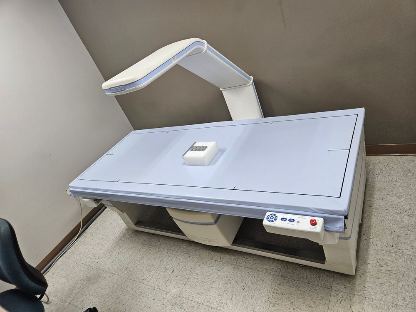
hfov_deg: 73.9
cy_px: 156
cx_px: 208
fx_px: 276
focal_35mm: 23
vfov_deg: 58.9
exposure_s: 1/120
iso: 160
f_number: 1.8
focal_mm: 5.4
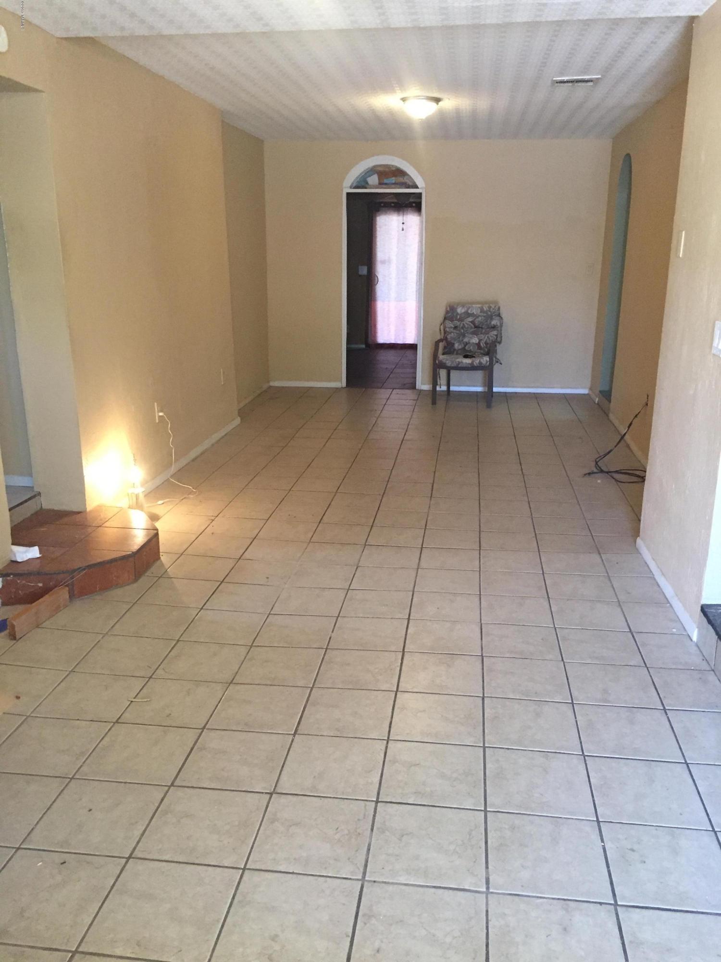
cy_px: 481
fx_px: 805
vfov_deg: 61.7
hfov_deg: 48.2
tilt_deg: -15.5
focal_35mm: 29
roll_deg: -0.9
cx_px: 360
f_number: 2.2
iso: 250
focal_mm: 4.15
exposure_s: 1/30
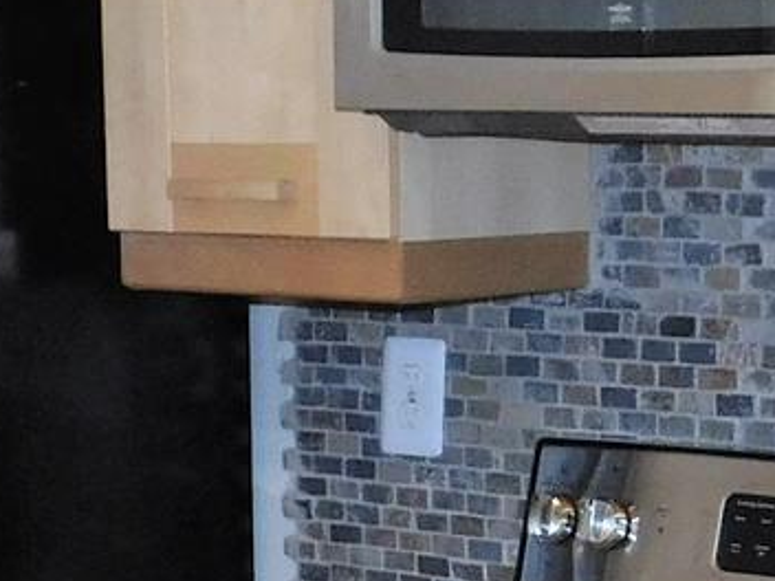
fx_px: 3000
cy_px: 711
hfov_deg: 14.6
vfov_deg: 10.9
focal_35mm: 134
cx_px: 707
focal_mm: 4
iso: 200
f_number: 3
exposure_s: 1/30
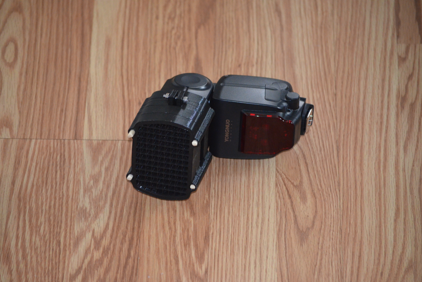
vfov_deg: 8.9
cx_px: 212
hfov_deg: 13.3
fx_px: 1805
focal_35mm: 154
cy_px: 141
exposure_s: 1/60
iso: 3200
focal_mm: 102
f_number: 4.5
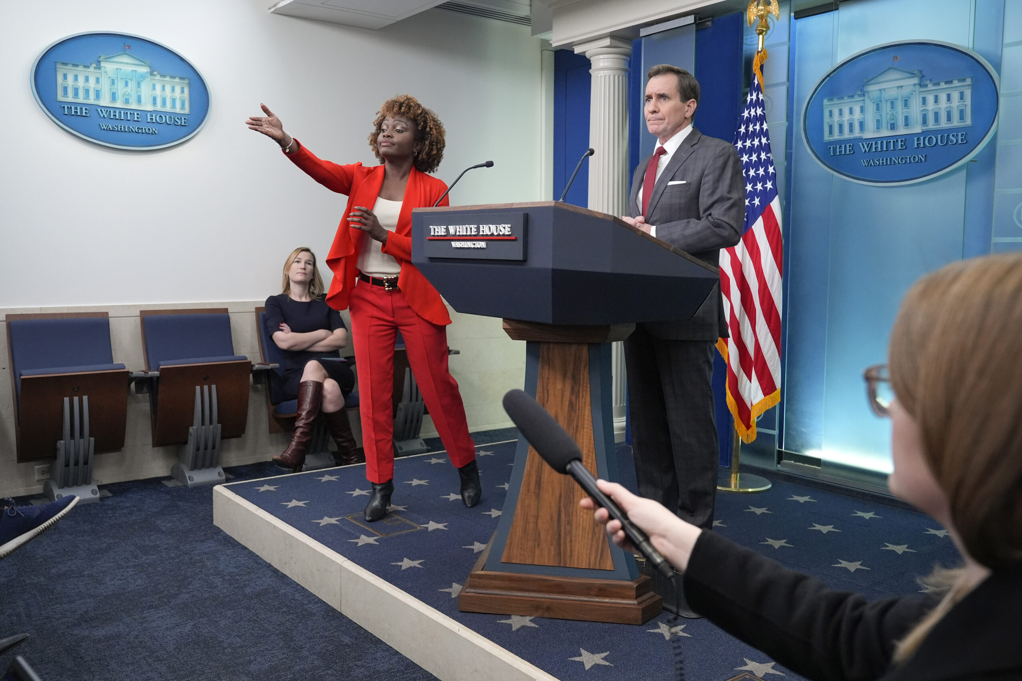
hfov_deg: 60.3
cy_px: 340
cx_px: 511
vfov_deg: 42.3
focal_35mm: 31
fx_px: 880
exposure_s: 1/400
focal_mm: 31
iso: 3200
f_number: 4.5
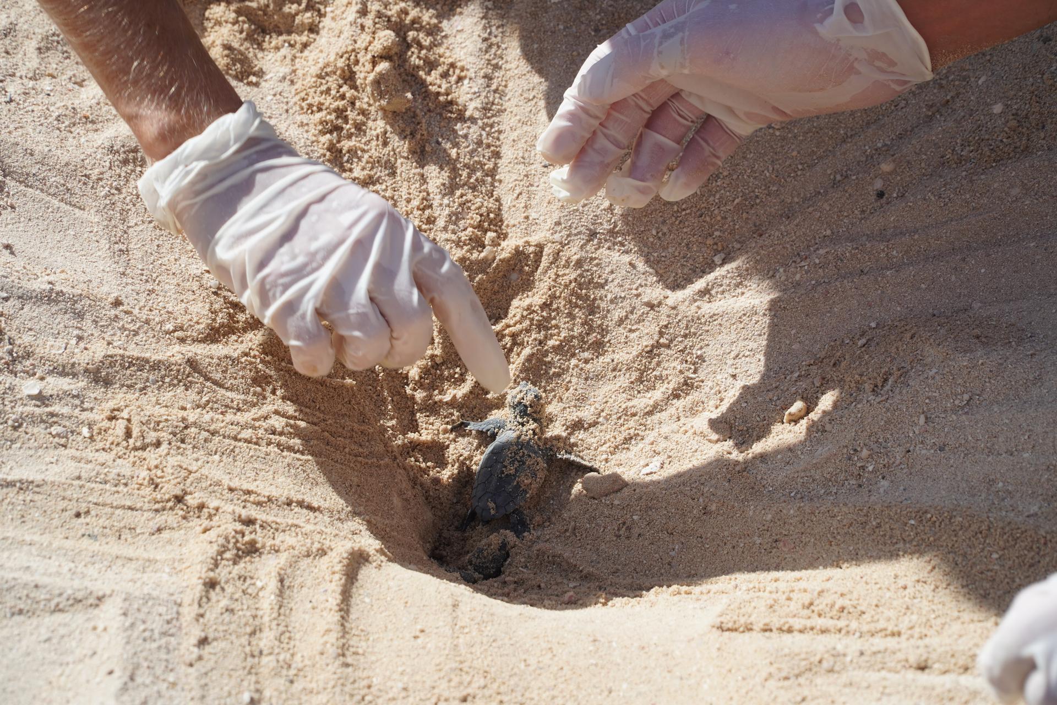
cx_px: 528
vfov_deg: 8.7
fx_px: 4624
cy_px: 352
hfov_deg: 13.0
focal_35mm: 158
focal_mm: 105
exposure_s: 1/320
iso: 100
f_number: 6.3
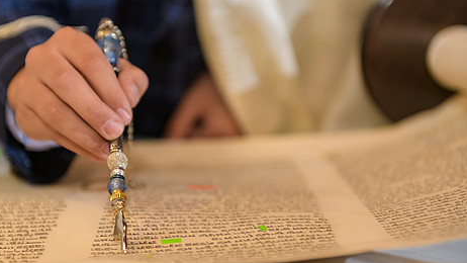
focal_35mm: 92
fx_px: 1139
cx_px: 182
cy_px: 130
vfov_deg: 13.2
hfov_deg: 23.1
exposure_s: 1/125
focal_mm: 70
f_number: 3.2
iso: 1600
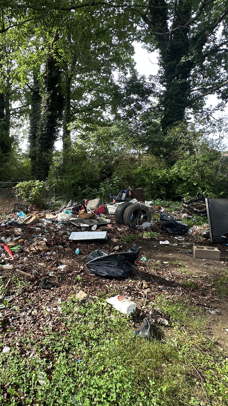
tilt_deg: -8.1
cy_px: 200
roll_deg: -0.4
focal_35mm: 21
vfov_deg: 83.8
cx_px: 59
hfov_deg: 51.5
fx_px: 226
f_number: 2.2
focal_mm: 2.22
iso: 40
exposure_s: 1/99
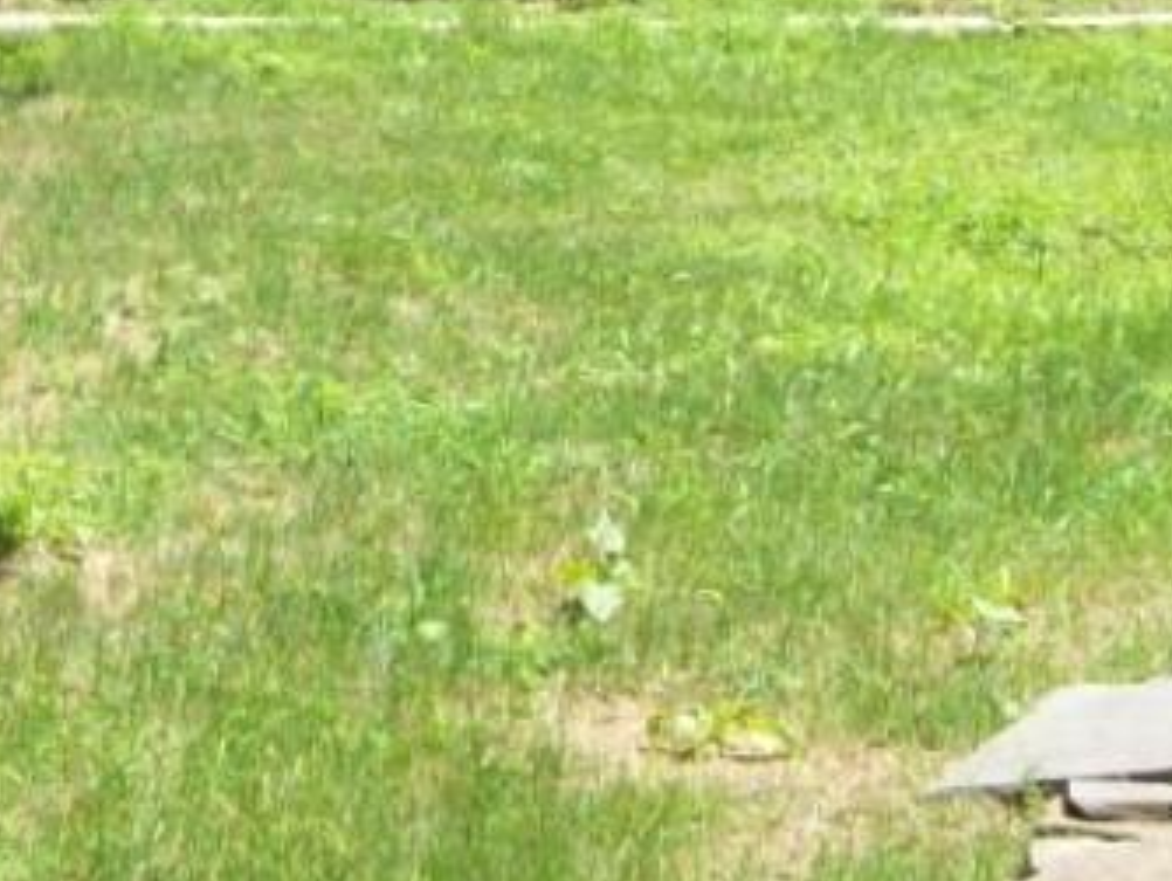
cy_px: -418
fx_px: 5252
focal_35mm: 155
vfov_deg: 9.3
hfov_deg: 12.5
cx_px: -95
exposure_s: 1/267
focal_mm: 6
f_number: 4.8
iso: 80
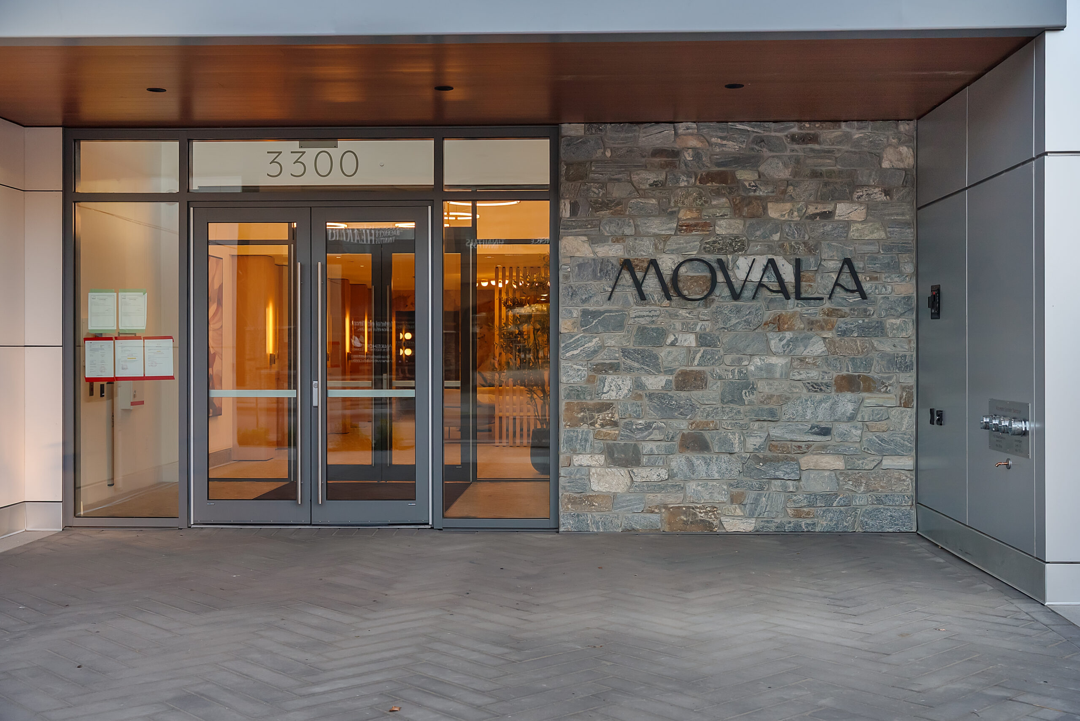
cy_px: 360
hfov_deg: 45.2
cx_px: 540
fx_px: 1297
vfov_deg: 31.1
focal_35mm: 43
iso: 800
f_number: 4.5
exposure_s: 1/125
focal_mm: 43.2
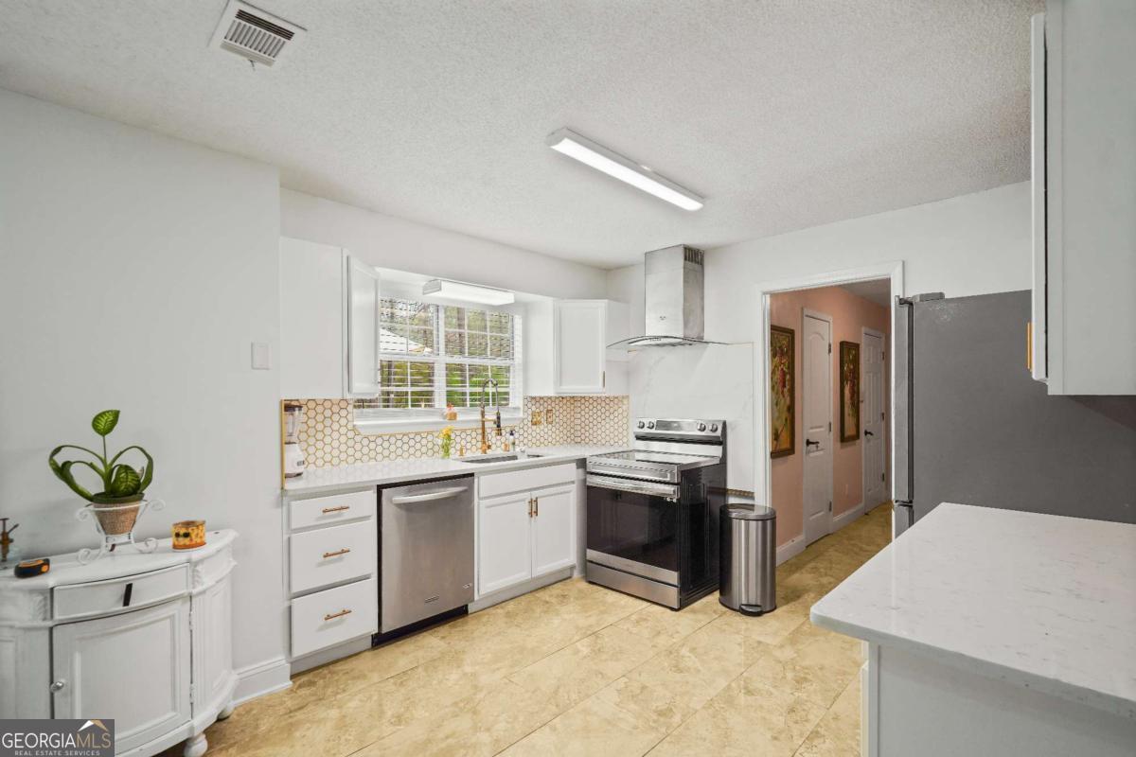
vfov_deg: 73.7
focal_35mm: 16
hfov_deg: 96.7
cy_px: 378
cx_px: 568
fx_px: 505
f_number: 8
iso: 400
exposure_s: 1/20
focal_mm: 16
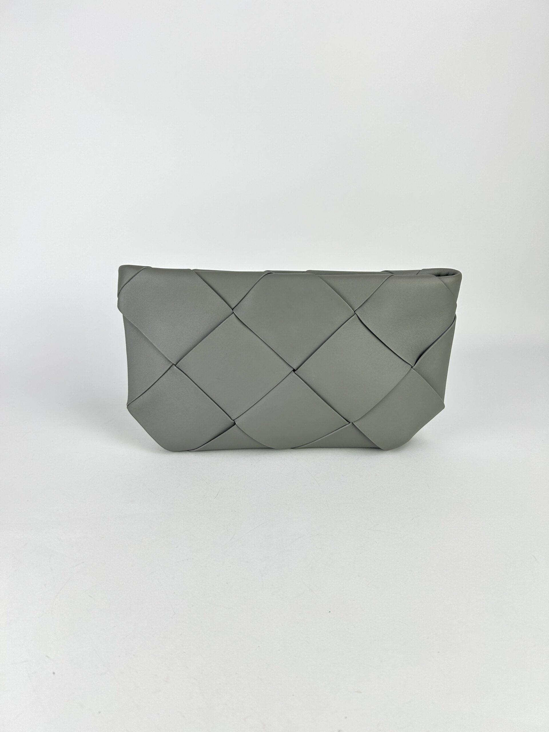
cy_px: 366
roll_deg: -1.0
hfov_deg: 53.1
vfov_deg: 67.3
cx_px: 274
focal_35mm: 26
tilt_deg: -20.4
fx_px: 550
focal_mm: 5.7
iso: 50
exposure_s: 1/306
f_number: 1.5
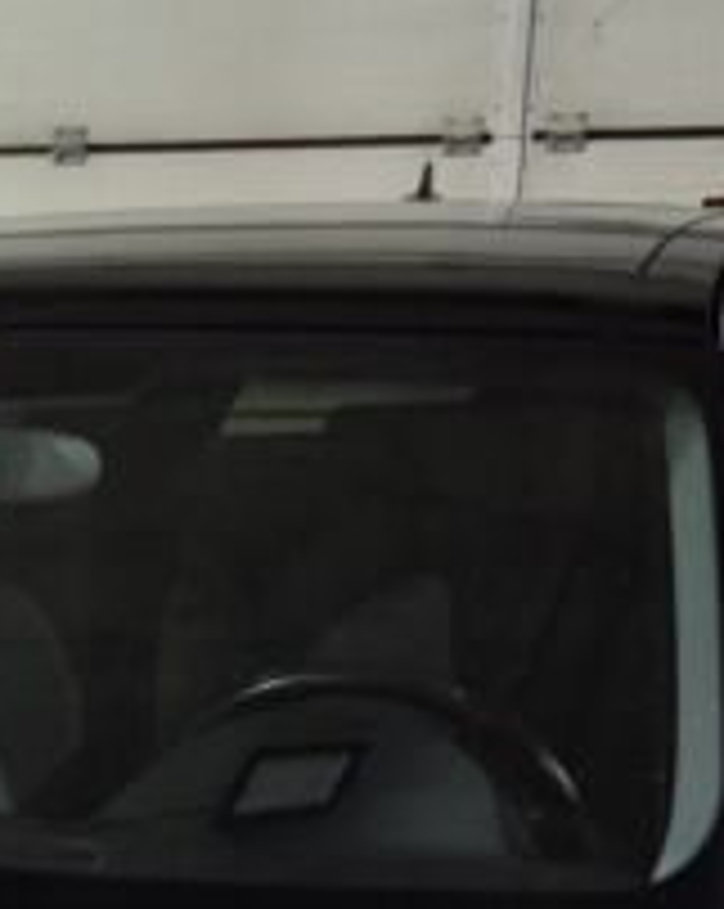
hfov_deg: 12.7
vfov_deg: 16.2
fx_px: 3060
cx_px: -414
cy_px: 1071
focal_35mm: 114
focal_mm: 5.4
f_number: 1.8
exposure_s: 1/100
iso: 80
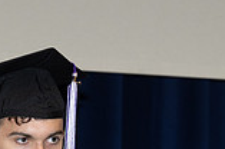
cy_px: 268
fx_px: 3437
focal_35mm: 551
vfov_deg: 2.5
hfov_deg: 3.7
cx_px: 206
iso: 640
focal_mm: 115
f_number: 5.6
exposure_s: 1/80
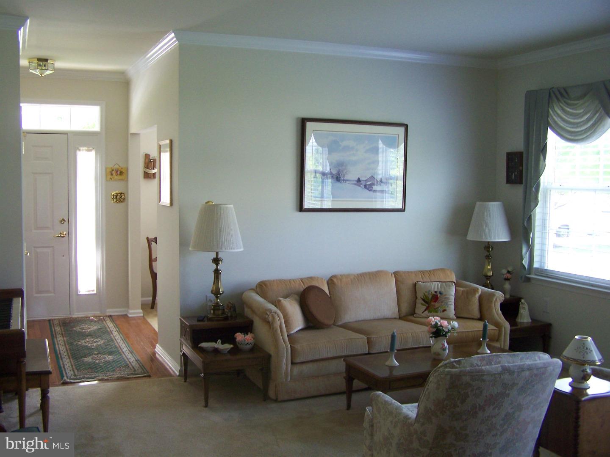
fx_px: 670
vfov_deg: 37.7
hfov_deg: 49.0
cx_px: 305
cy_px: 228
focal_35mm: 38
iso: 160
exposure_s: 1/30
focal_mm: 6.3
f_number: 2.8
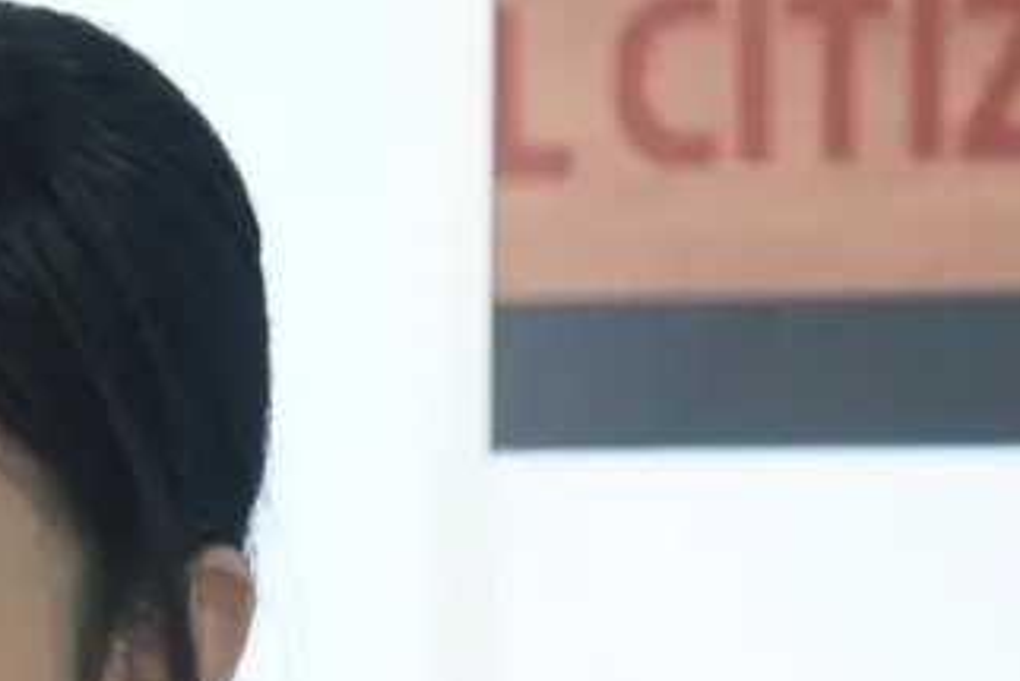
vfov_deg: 2.6
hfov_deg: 3.9
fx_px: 14711
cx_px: -982
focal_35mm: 519
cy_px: 1365
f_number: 3.2
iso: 1000
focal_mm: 58
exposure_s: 1/160
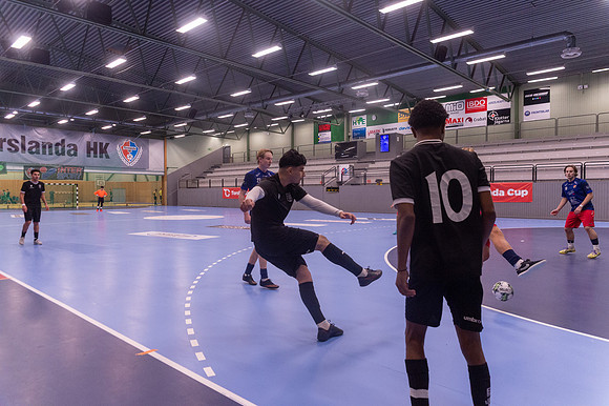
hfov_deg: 73.8
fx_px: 406
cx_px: 304
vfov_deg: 53.1
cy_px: 203
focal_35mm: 24
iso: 4000
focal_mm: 24
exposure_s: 1/640
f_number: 3.5
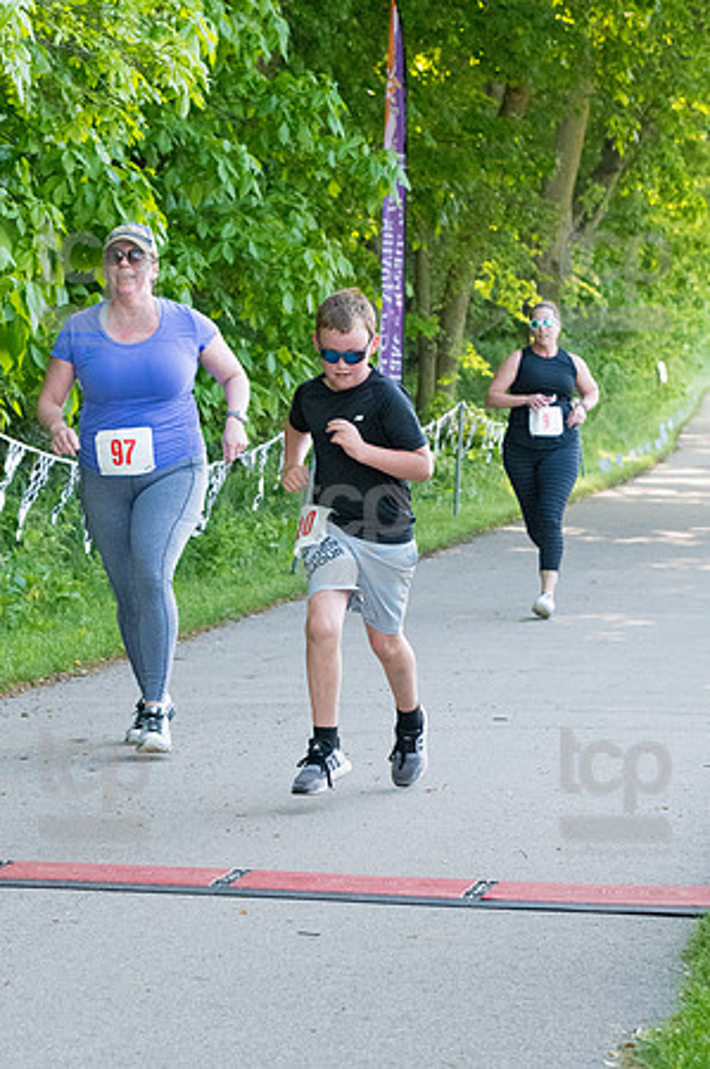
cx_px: 355
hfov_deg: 11.4
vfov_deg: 17.1
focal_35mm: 120
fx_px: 3558
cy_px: 534
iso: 4000
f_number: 5.6
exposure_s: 1/1600
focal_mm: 80
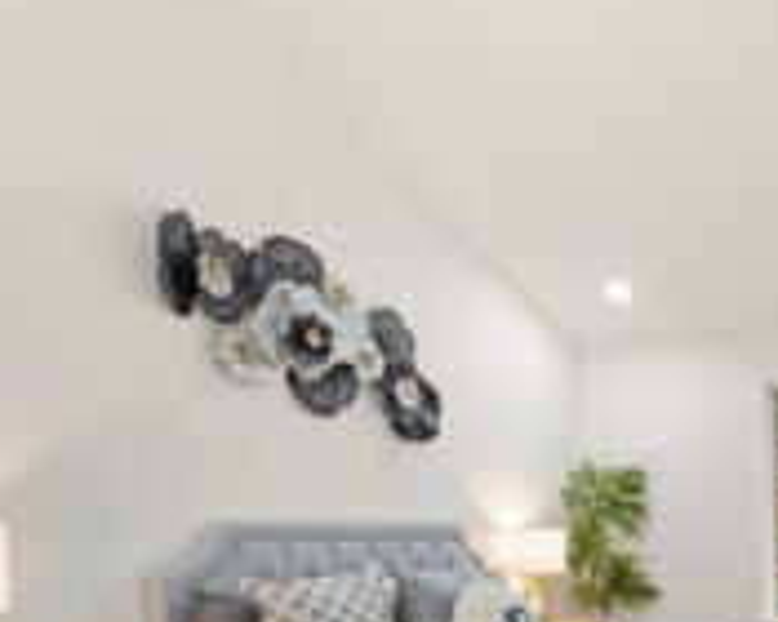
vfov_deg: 45.1
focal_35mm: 30
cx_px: 738
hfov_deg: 50.2
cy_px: 531
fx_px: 691
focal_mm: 14
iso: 320
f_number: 7.1
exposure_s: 1/30
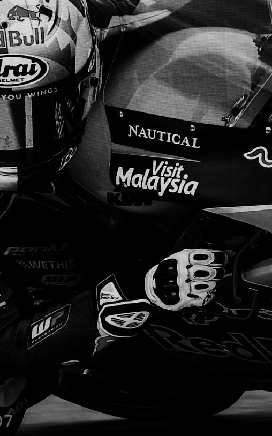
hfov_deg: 12.1
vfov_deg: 19.3
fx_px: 1282
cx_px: 161
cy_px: 180
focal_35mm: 108
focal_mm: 36
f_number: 5.6
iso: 400
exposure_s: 1/500
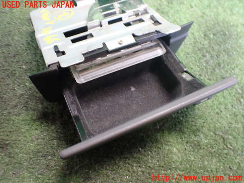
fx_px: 211
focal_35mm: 30
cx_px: 122
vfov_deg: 46.8
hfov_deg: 60.0
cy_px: 92
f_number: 2.3
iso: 800
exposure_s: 1/30
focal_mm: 5.4
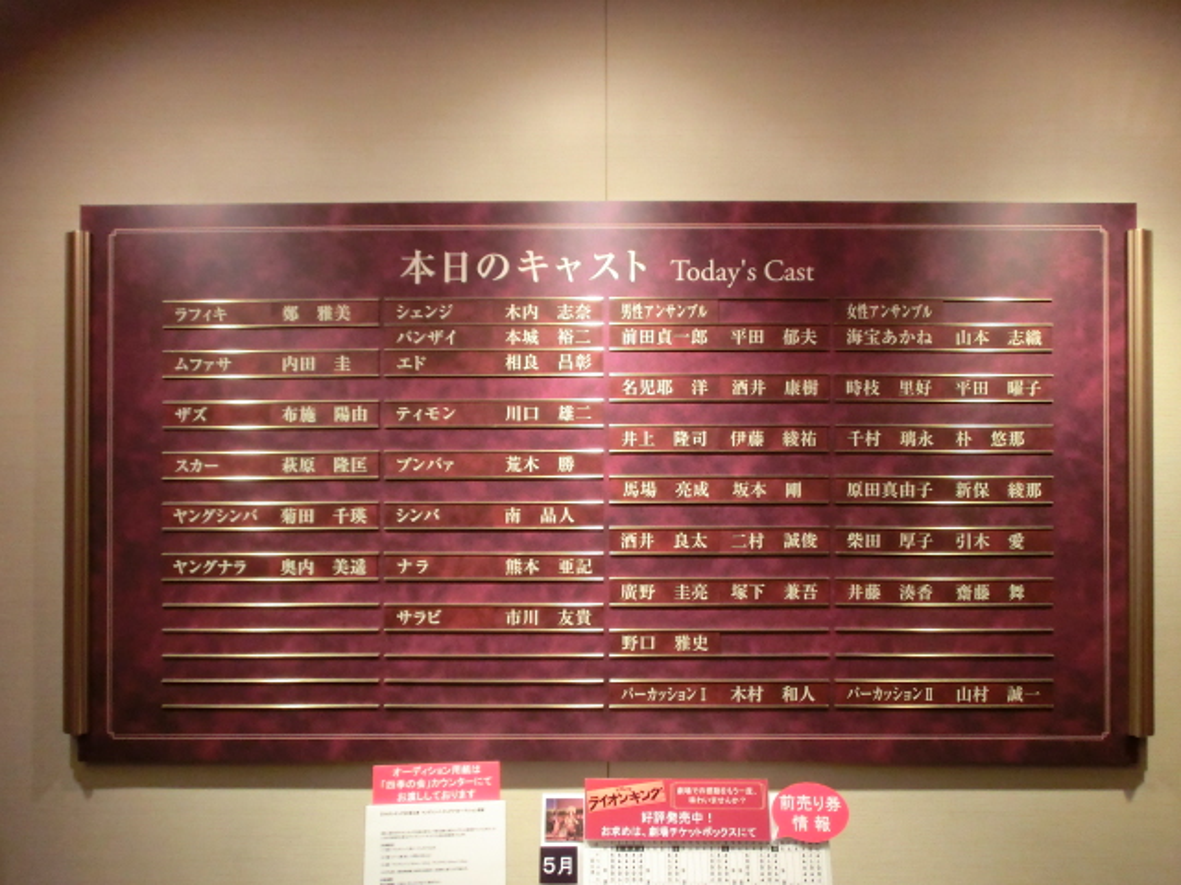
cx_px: 590
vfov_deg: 42.9
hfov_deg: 55.4
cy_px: 442
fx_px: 1126
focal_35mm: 33
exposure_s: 1/50
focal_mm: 5.86
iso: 800
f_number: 3.7
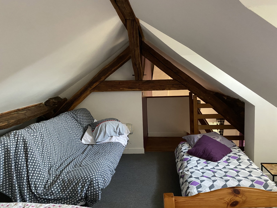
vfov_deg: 53.1
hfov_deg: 67.3
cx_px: 138
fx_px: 208
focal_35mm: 26
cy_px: 104
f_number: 1.8
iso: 500
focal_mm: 4.25
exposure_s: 1/43
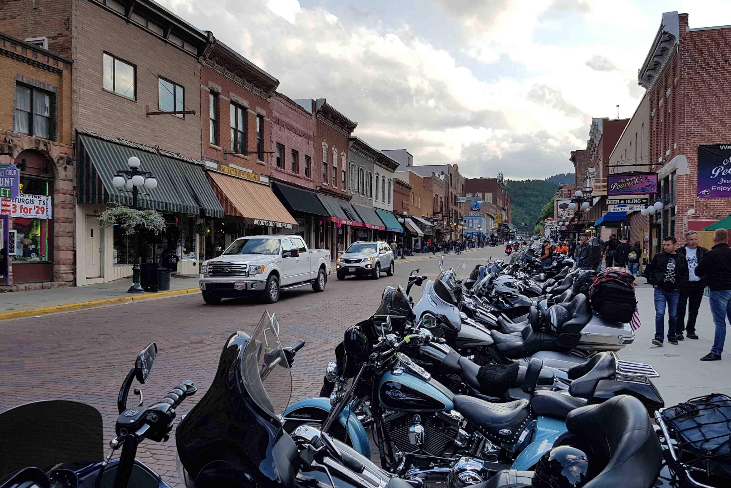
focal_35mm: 31
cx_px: 393
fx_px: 629
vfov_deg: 42.3
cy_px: 251
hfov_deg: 60.2
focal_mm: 4.2
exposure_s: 1/1564
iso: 50
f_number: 1.7
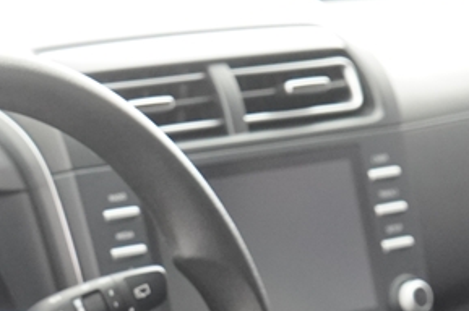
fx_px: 2355
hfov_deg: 11.3
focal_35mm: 181
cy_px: 454
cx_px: 55
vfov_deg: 7.4
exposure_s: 1/60
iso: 1600
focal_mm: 34
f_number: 4
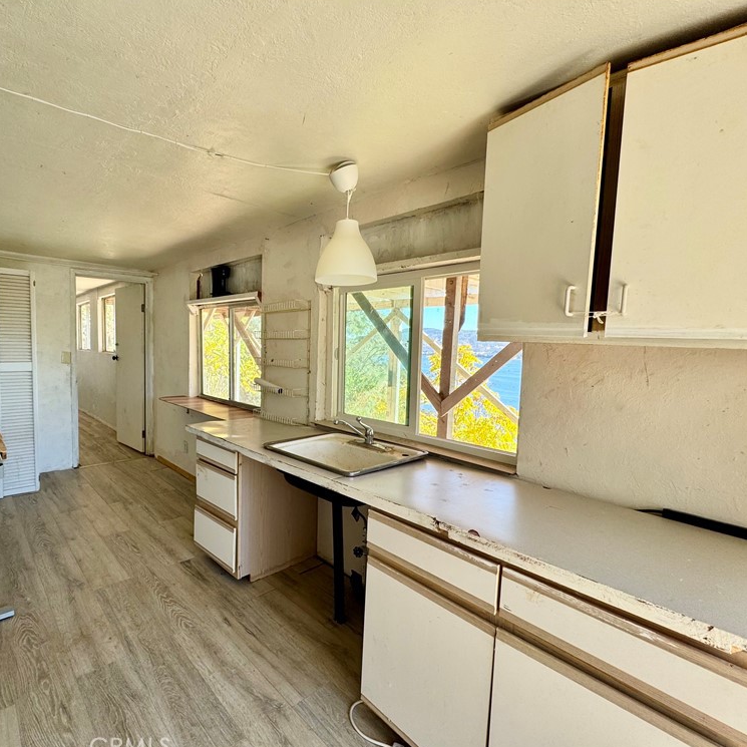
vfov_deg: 84.0
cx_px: 285
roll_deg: -1.8
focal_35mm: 17
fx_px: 415
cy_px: 376
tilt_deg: -5.8
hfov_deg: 82.5
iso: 50
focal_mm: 2.22
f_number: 2.2
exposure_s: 1/99
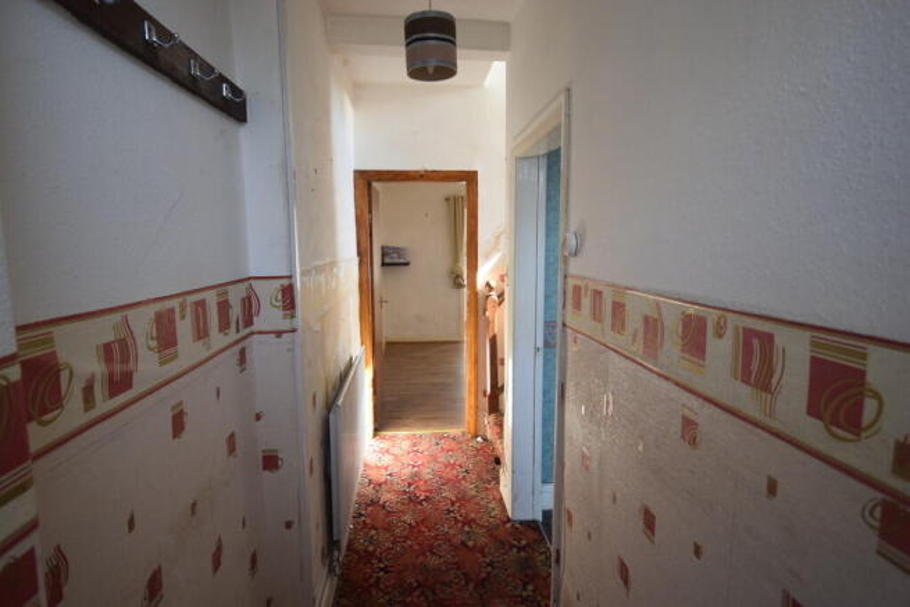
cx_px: 455
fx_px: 493
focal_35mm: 20
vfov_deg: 63.2
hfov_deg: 85.4
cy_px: 304
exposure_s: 1/60
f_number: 4.5
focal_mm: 13
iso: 720
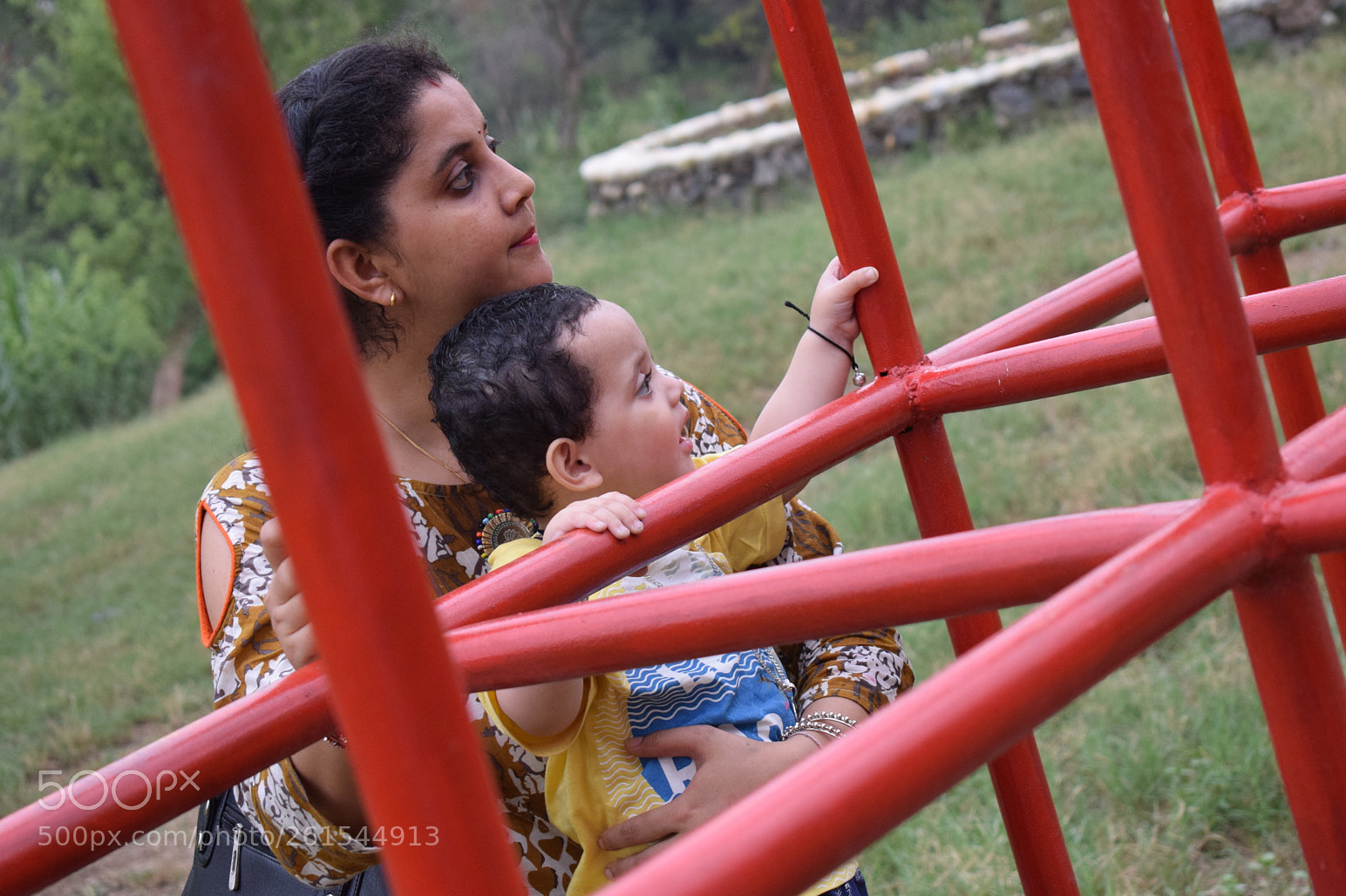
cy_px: 440
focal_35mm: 86
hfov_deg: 23.8
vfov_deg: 16.0
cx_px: 681
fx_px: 3196
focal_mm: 55
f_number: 5.6
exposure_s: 1/100
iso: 1000
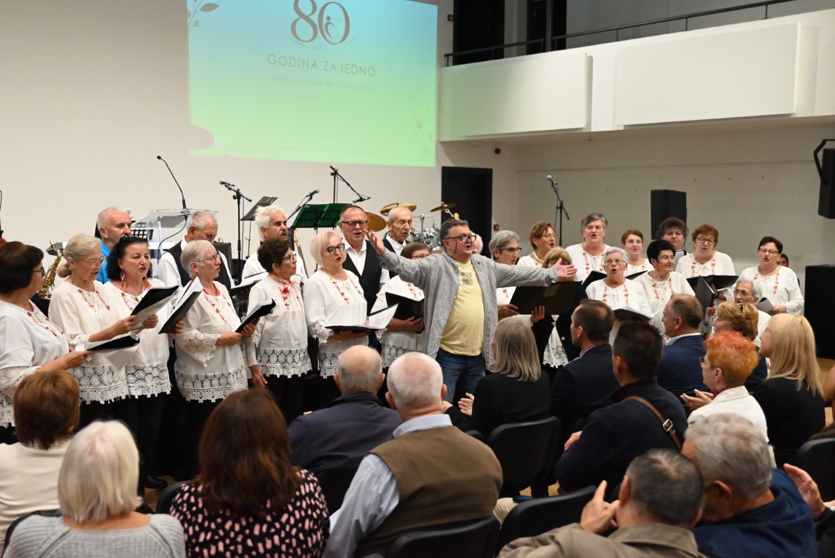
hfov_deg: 43.6
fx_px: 1044
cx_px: 418
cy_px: 279
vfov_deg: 29.9
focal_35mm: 45
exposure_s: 1/1000
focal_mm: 45
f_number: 4
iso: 8000
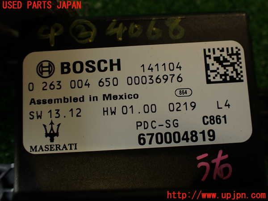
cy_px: 100
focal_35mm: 30
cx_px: 134
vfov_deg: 46.8
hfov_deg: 60.0
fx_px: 232
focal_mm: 5.4
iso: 100
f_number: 2.3
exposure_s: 1/60
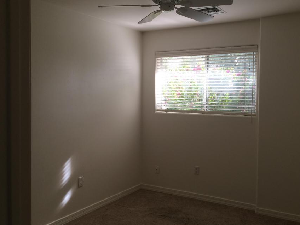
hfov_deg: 52.4
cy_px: 105
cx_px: 174
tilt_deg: -3.9
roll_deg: +1.0
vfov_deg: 40.7
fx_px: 303
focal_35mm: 35
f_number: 2.2
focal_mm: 4.15
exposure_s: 1/30
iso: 32
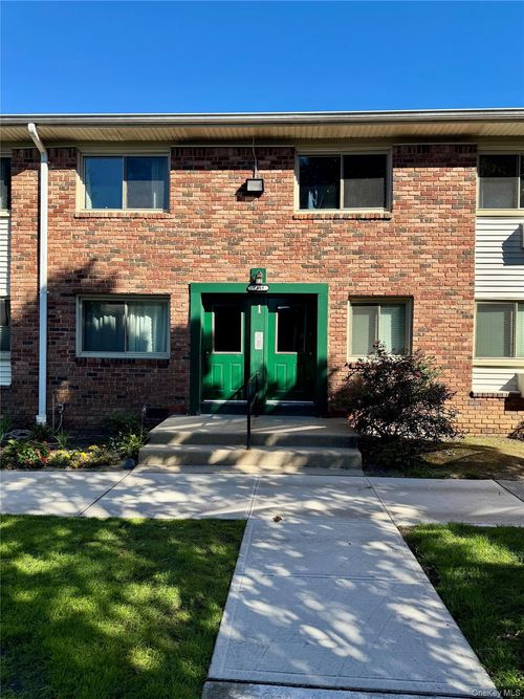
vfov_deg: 71.6
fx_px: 485
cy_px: 350
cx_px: 262
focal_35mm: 24
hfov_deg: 56.8
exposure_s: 1/1980
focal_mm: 6.76
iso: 80
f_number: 1.78
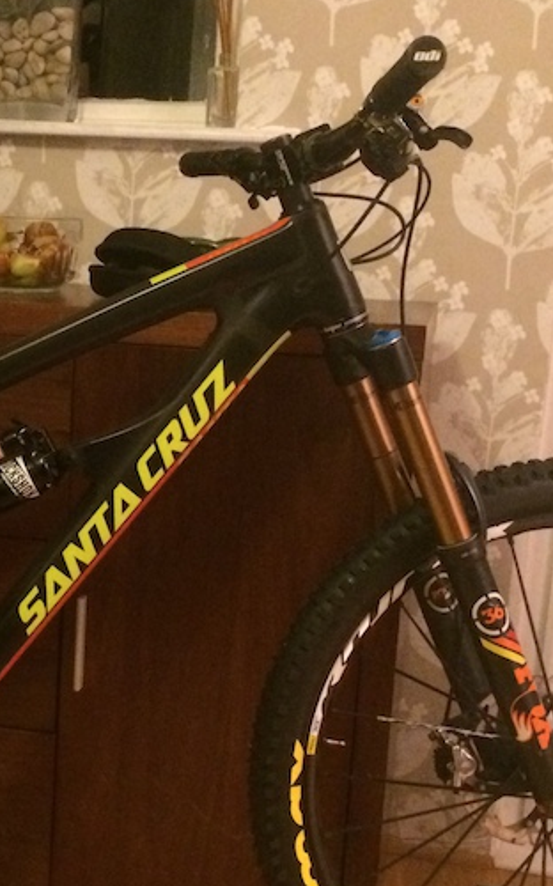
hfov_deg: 20.1
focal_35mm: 63
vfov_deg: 32.4
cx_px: 35
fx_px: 1521
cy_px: 530
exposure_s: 1/15
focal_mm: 4.15
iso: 500
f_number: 2.2
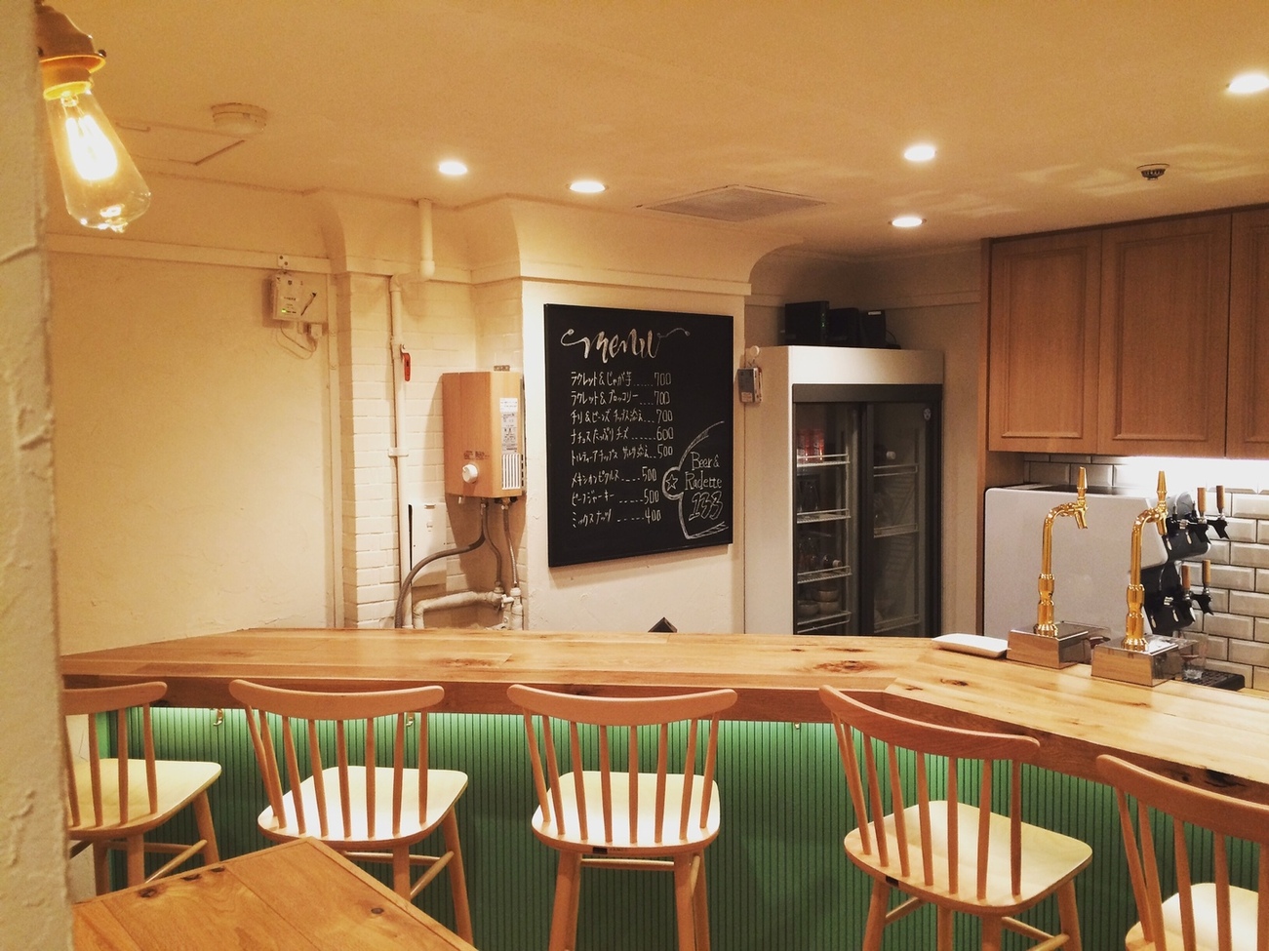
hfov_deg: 61.7
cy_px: 476
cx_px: 634
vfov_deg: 48.2
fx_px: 1063
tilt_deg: -6.5
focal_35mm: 29
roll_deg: +0.0
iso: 200
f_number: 2.2
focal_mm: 4.15
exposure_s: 1/33
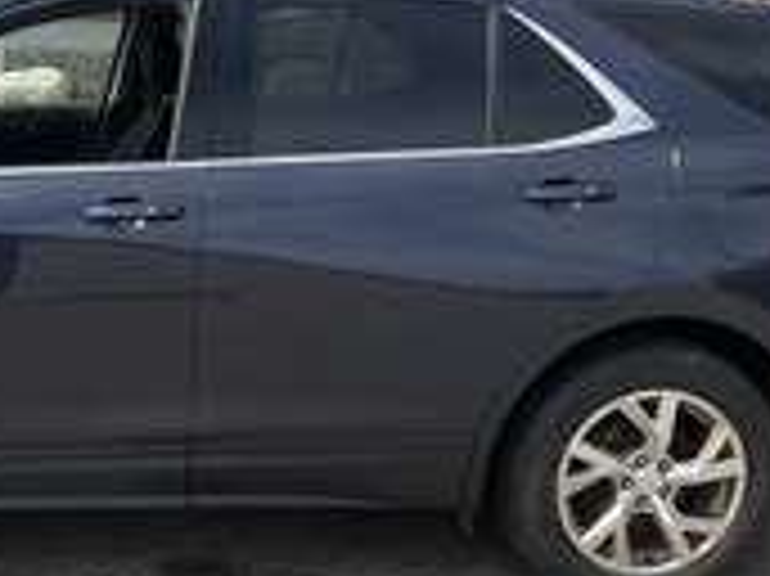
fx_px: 1512
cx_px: 77
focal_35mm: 68
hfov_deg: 27.5
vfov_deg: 21.6
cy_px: 266
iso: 25
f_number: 1.8
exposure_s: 1/1377
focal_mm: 3
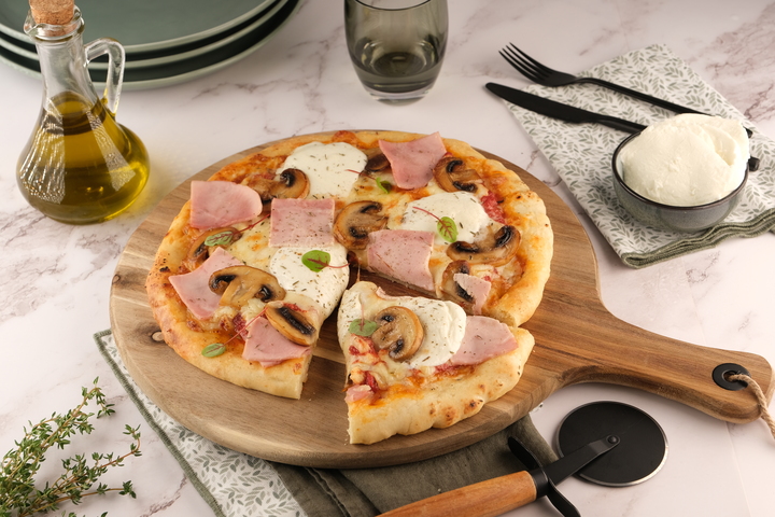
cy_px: 258
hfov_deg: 28.5
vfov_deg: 19.2
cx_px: 388
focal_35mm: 71
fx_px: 1528
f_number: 6.4
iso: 200
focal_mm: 47
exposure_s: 1/125
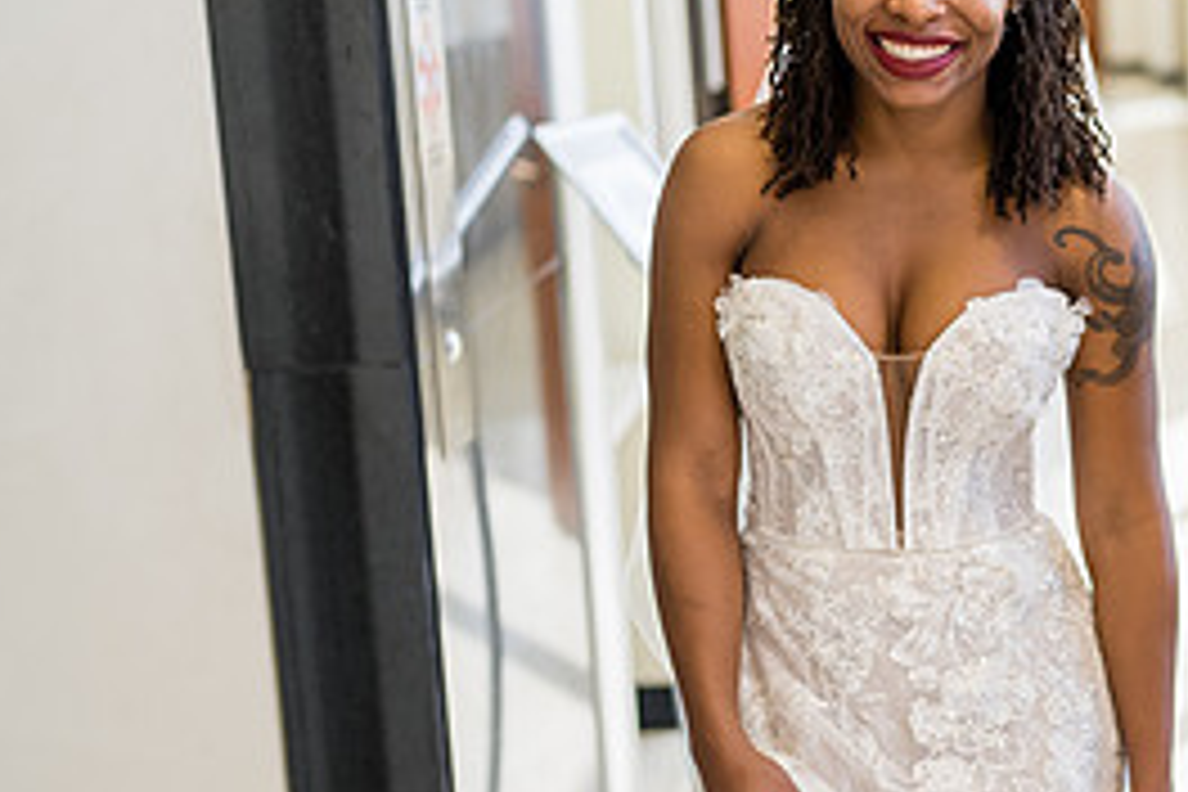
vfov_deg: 17.7
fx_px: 2541
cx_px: 1233
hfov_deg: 24.9
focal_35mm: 77
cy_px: 340
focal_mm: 35
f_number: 1.4
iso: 100
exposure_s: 1/200
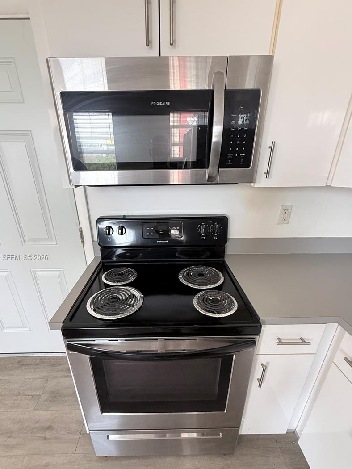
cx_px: 166
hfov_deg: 78.1
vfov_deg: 94.2
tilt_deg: -24.4
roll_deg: +0.0
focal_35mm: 16
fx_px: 217
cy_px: 258
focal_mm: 2.22
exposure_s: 1/99
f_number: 2.2
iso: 250
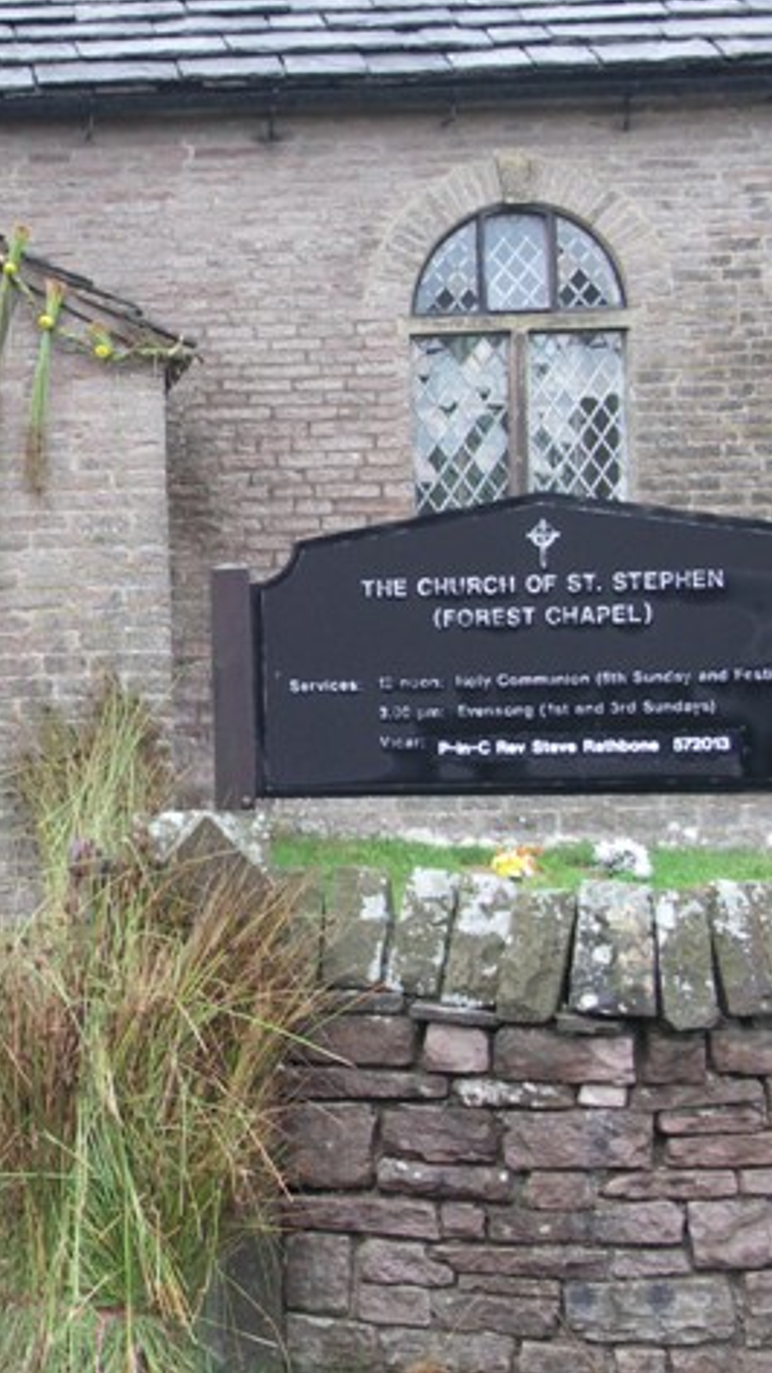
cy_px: 679
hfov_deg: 14.1
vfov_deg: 25.3
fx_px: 3057
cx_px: -61
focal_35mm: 84
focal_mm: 14.8
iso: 200
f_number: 3.2
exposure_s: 1/13
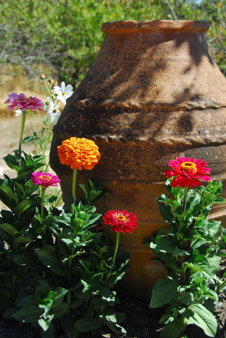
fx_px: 564
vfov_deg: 33.4
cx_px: 113
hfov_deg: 22.7
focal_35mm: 60
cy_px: 169
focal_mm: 40
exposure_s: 1/200
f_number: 6.3
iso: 100
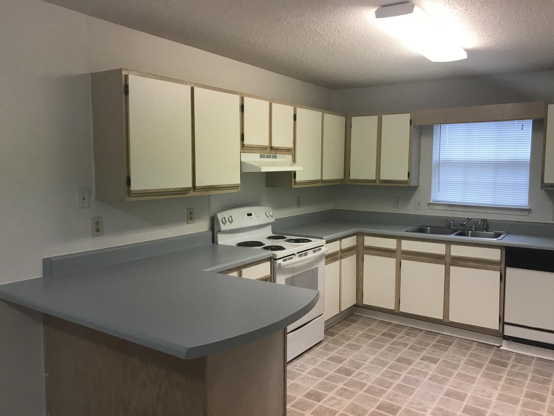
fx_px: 448
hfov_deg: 63.4
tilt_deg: -5.1
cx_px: 277
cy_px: 208
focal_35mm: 28
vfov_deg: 49.7
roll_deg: +1.2
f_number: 1.8
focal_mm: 3.99
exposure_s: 1/30
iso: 40
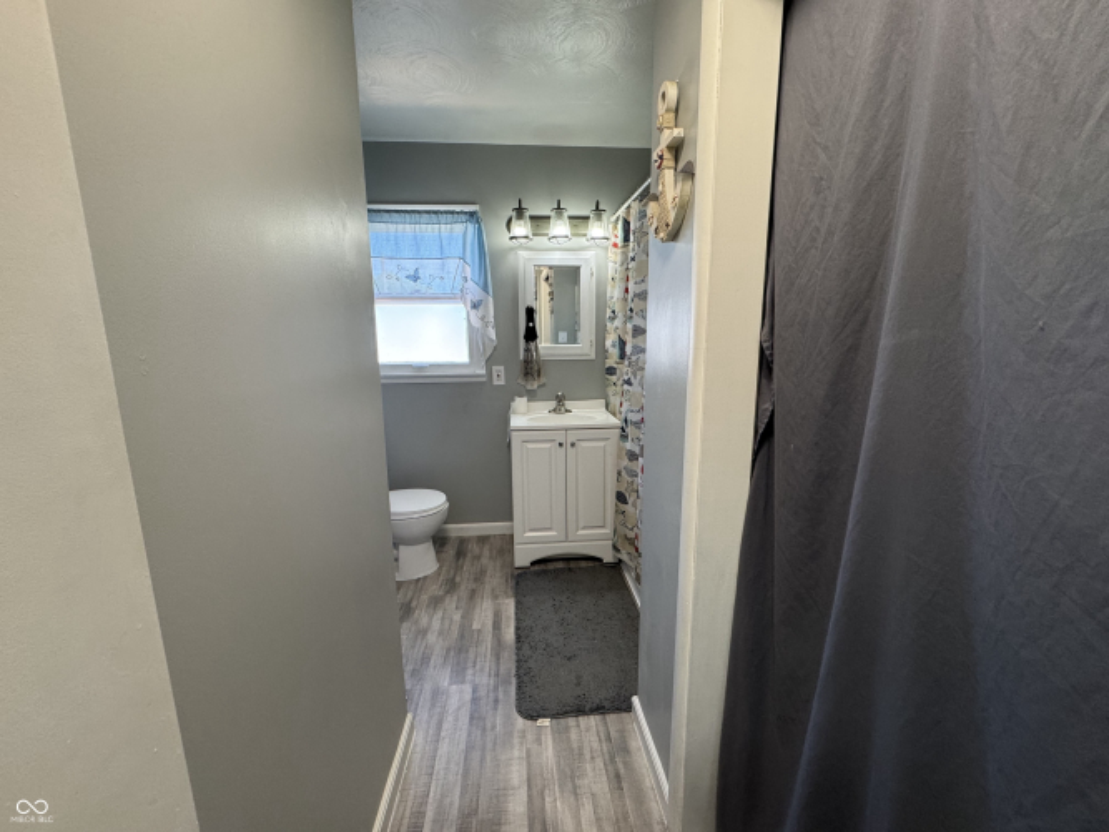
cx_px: 554
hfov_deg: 102.1
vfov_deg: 85.7
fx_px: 448
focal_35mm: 14
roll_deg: +0.4
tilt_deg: -9.5
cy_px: 416
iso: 200
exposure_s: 1/120
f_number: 2.2
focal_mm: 2.22
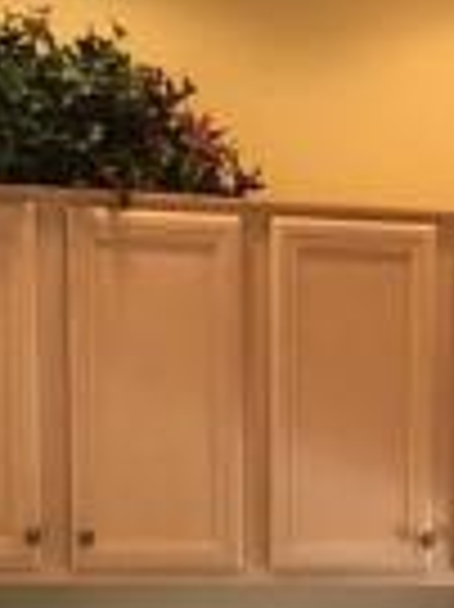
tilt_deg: -12.4
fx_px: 2890
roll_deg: -0.6
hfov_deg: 8.9
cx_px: 454
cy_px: 1076
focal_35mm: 165
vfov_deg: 11.2
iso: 50
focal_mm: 4.15
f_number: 2.2
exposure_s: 1/15
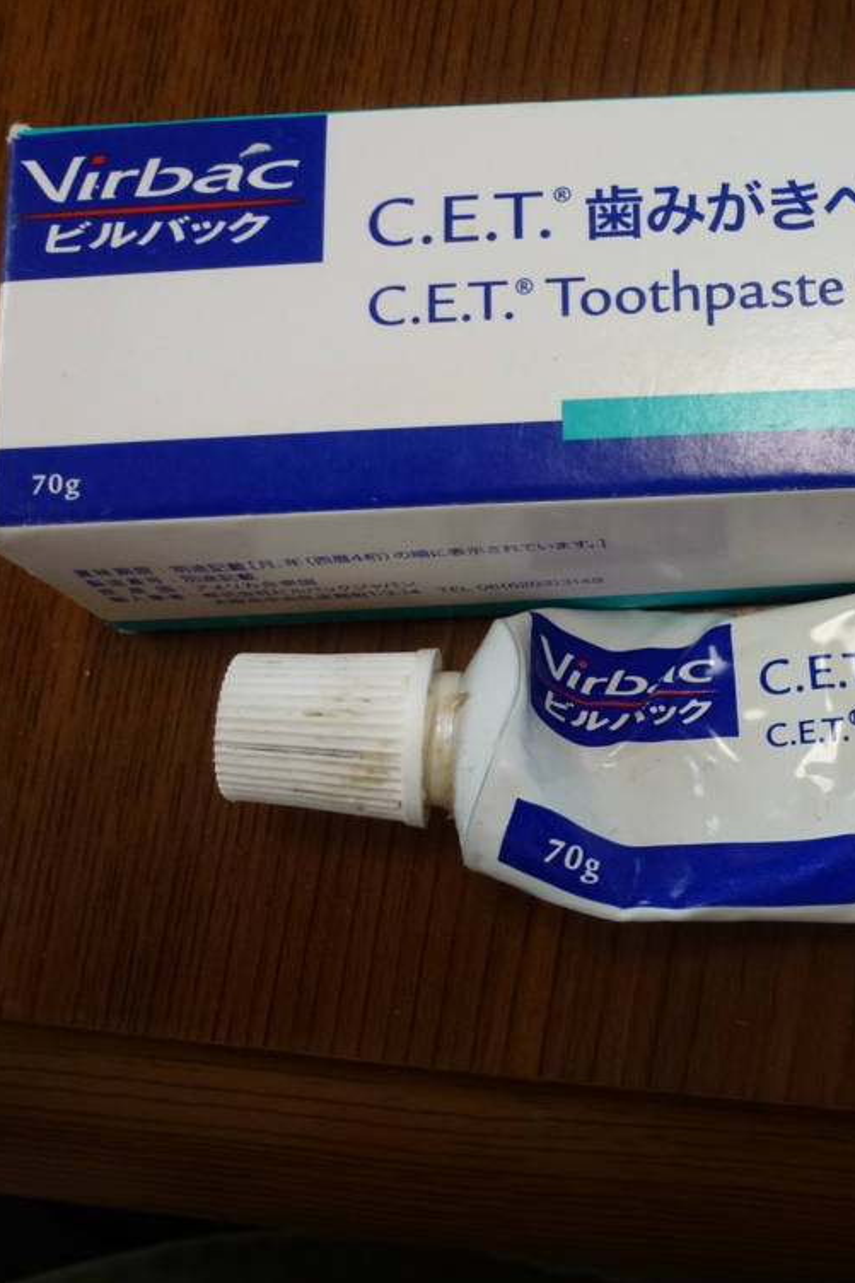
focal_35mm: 34
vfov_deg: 55.8
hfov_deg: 36.3
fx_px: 1212
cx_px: 783
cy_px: 650
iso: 160
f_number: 3.3
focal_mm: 4.3
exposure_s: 1/60
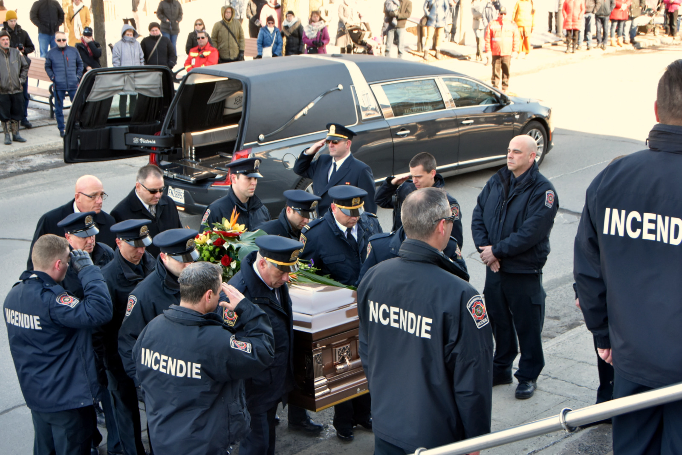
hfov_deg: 38.9
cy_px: 228
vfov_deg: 26.5
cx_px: 341
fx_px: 966
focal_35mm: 51
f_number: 7.1
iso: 800
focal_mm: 34
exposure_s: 1/200
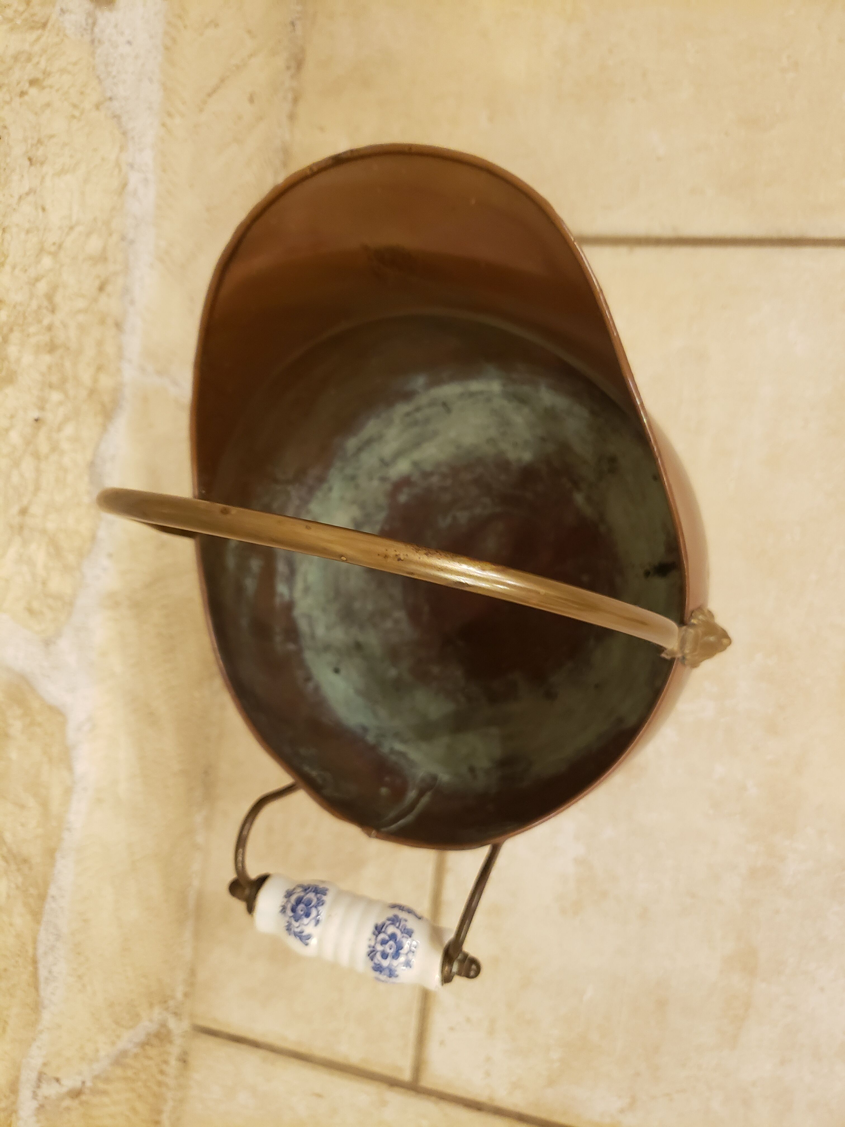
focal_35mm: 26
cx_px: 422
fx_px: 846
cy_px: 564
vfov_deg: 67.3
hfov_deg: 53.1
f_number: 1.5
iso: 250
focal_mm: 4.3
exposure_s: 1/20
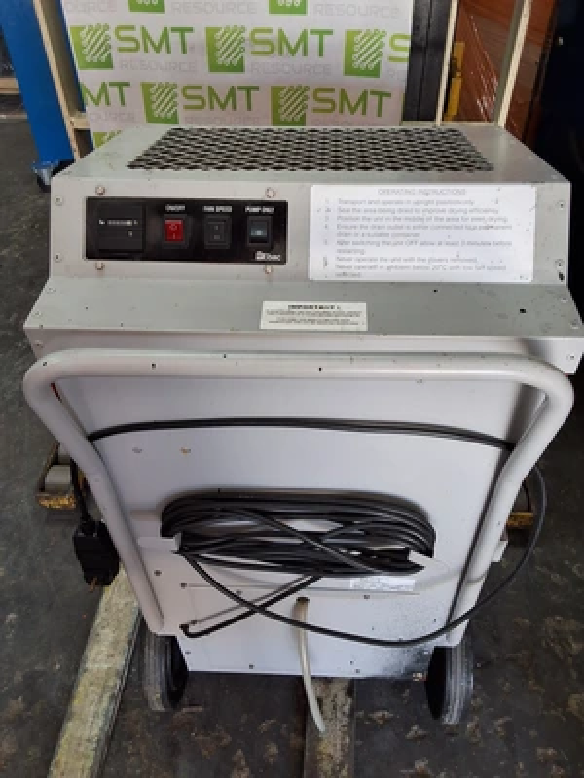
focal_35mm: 28
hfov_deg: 49.7
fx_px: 630
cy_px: 389
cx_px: 292
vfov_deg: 63.4
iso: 100
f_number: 1.9
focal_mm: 2.91
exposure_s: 1/40
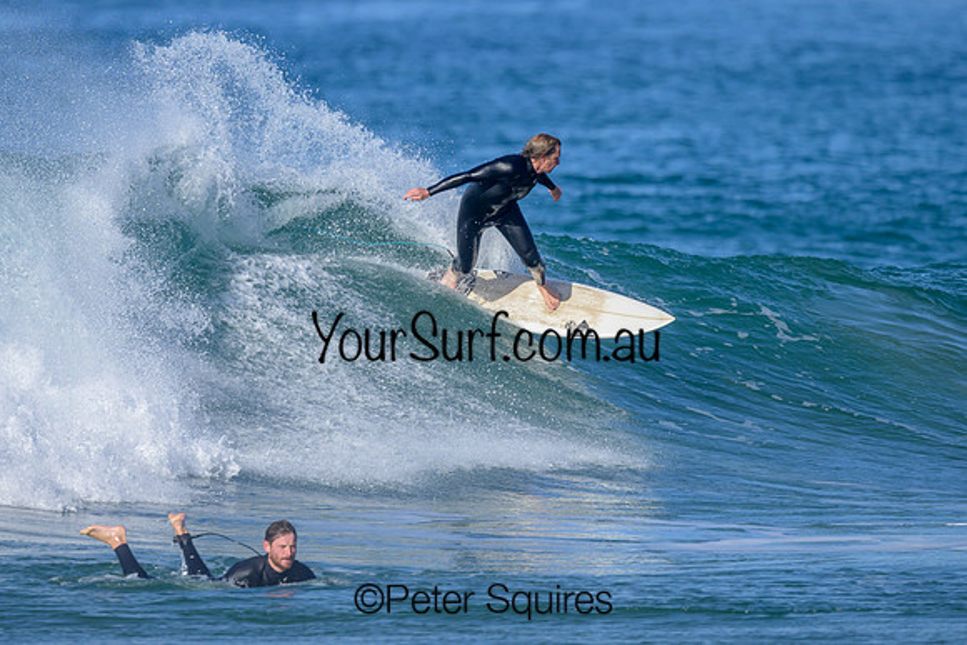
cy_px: 255
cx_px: 446
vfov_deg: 1.3
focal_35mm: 1101
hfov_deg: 1.9
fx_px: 29568
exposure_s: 1/2000
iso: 250
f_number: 6.3
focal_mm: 800
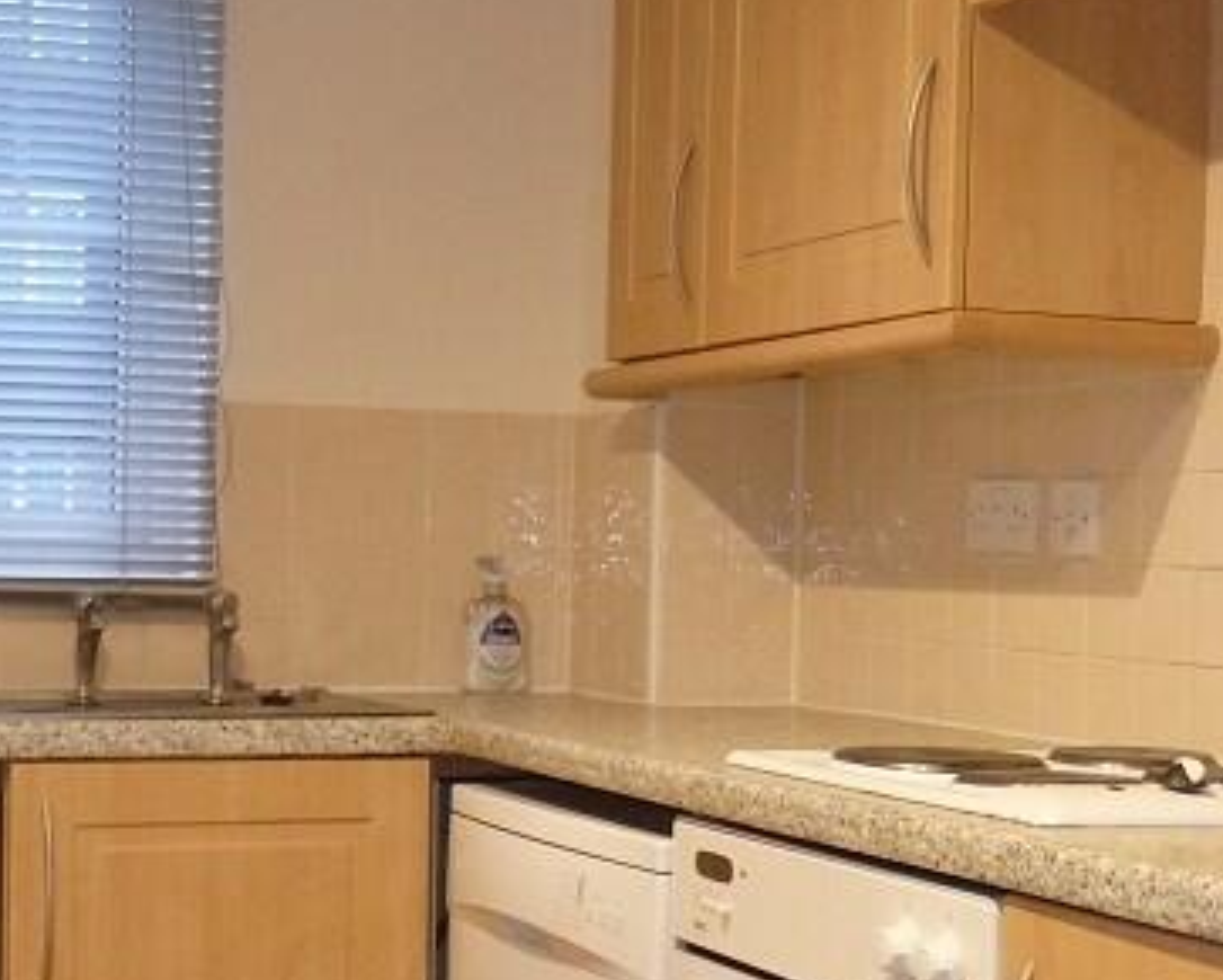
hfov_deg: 27.4
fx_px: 2499
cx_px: 466
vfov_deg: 22.2
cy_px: 571
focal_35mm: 69
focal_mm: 4.5
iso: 400
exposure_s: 1/30
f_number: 3
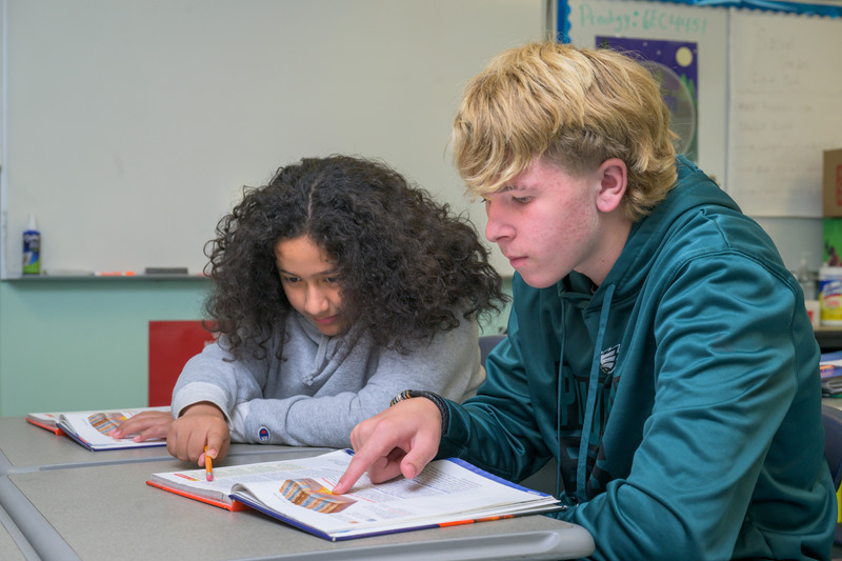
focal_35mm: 55
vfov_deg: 24.6
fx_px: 1286
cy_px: 280
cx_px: 421
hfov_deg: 36.3
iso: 400
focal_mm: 55
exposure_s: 1/100
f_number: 7.1
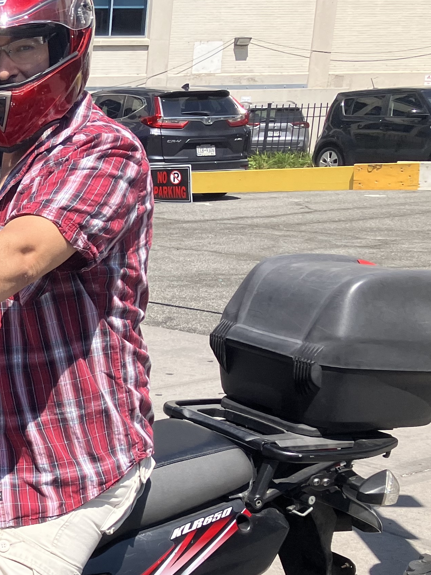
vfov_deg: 28.5
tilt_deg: -15.3
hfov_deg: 19.0
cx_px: -231
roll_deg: +0.2
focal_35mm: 67
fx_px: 1112
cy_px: 436
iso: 32
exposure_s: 1/1517
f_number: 1.8
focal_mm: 3.99
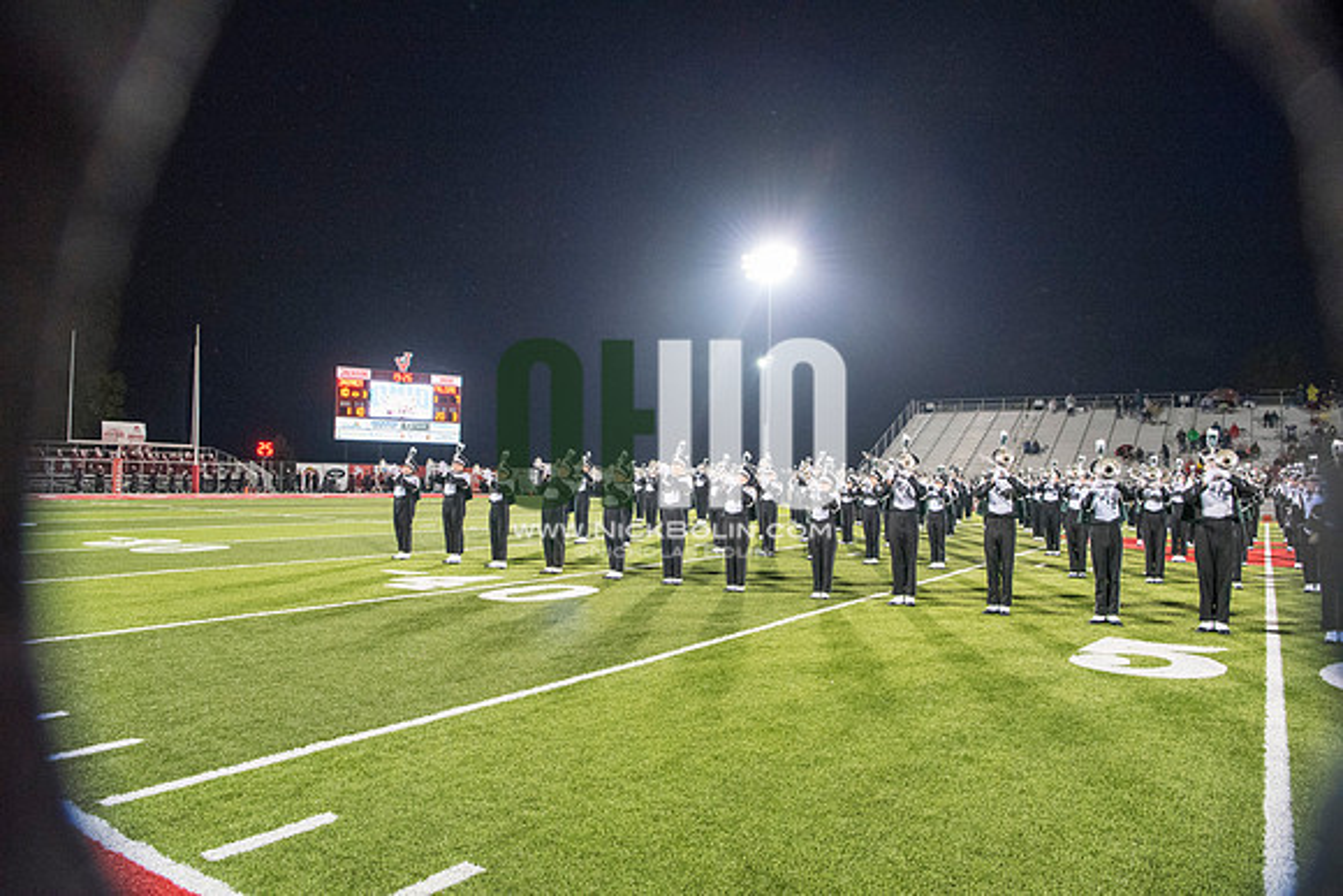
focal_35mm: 24
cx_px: 672
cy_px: 448
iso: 5000
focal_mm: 24
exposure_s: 1/200
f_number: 5.6
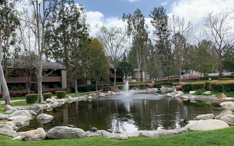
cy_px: 81
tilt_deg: +3.1
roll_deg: +2.9
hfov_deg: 66.5
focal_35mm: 28
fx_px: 179
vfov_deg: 44.5
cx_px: 117
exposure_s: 1/1350
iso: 25
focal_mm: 4.25
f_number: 1.8
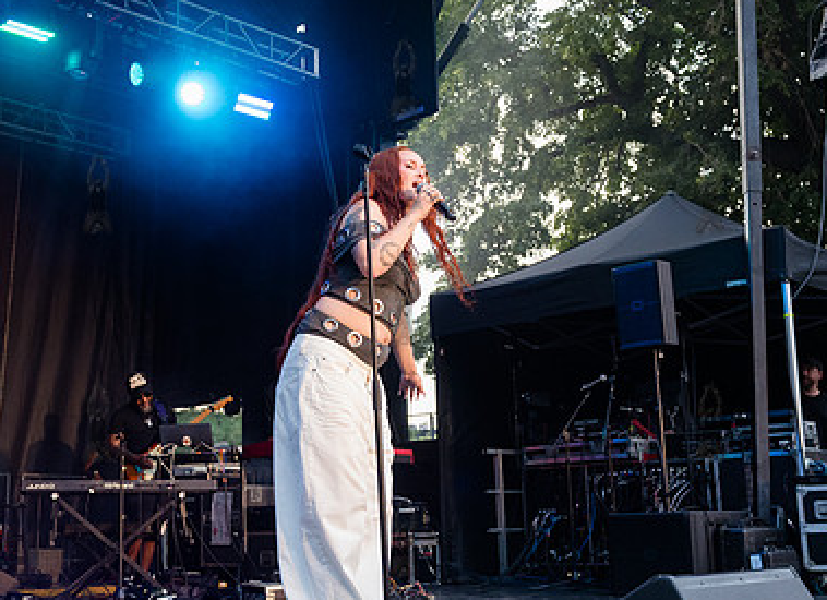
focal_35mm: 49
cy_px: 291
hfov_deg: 39.1
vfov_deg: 29.1
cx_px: 325
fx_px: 1157
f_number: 4
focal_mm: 29
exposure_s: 1/640
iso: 2000
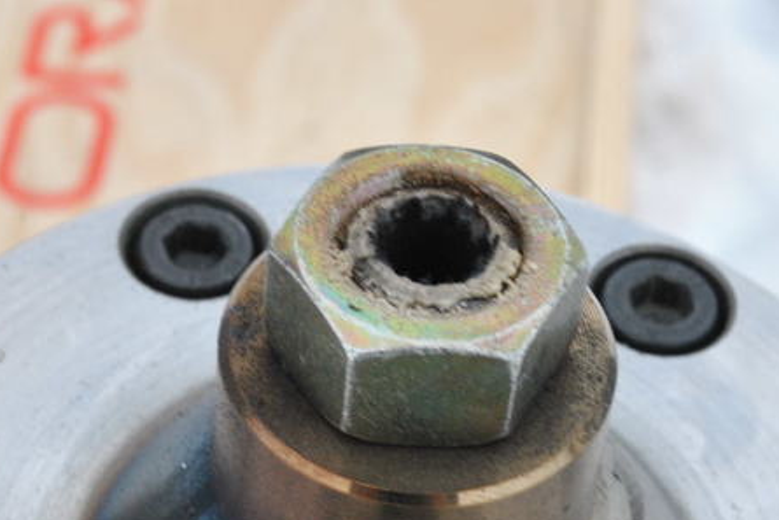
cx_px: 313
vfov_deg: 10.1
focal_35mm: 135
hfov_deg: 15.2
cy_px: 467
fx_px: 2922
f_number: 16
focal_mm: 50
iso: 800
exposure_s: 1/30
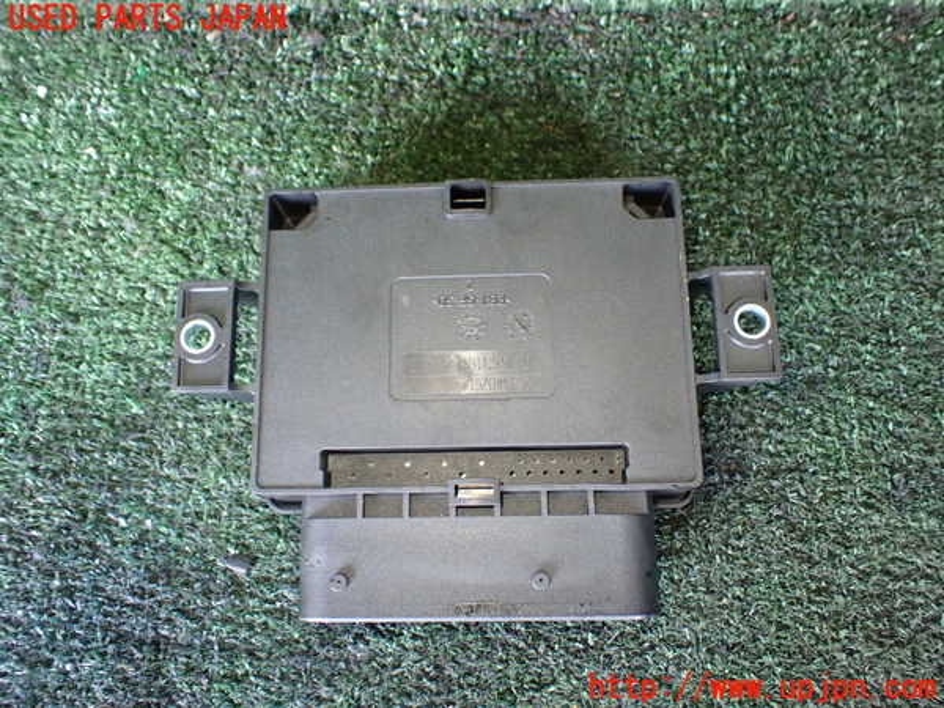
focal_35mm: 30
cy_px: 354
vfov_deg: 46.8
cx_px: 472
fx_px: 818
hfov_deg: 60.0
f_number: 2.3
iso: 800
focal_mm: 5.4
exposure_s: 1/100
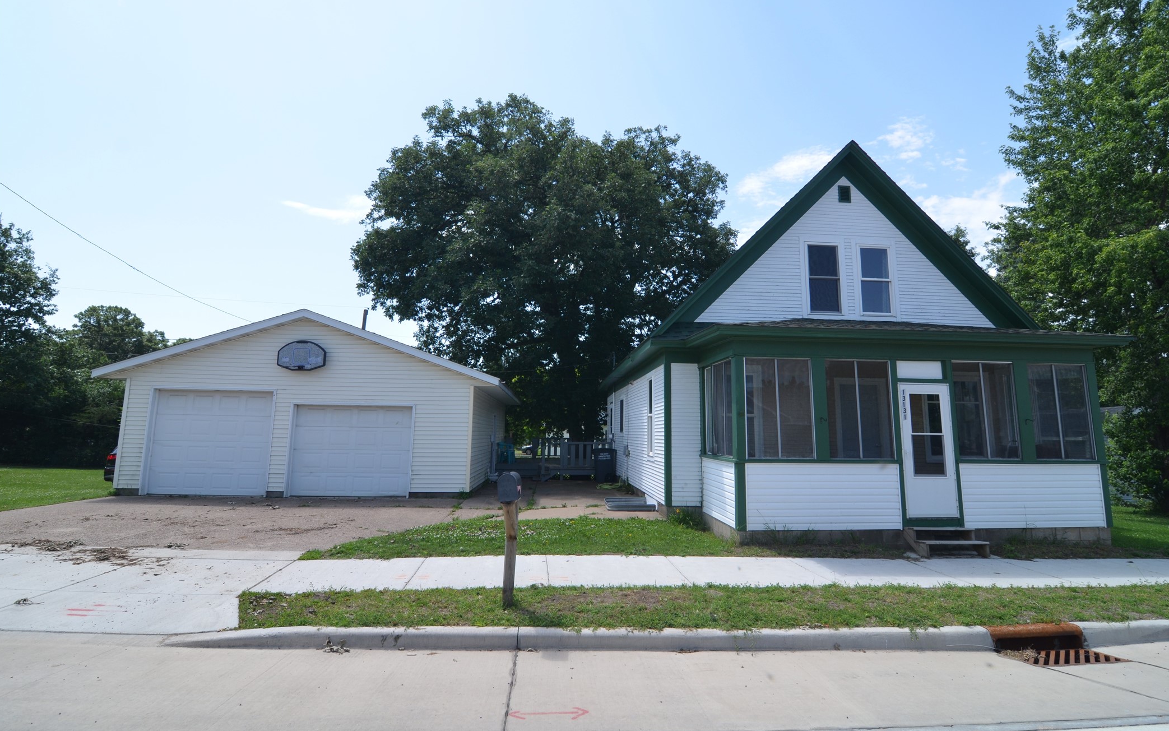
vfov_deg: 66.2
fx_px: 559
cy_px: 330
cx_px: 606
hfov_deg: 92.6
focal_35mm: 18
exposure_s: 1/250
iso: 200
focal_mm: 11
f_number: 8
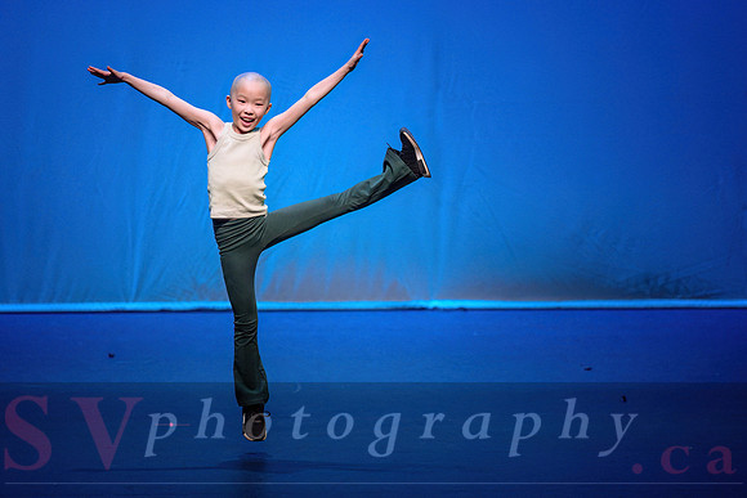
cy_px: 282
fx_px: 4746
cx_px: 374
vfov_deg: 6.0
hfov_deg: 9.0
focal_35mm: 229
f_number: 2.8
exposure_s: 1/500
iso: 1250
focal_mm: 200
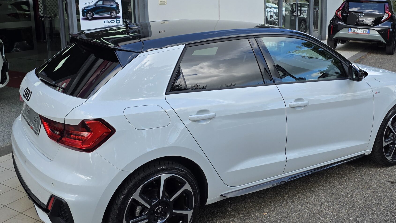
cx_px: 210
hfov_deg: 52.7
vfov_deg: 30.8
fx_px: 399
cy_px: 65
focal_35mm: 38
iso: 80
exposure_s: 1/2198
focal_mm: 6.3
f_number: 1.7
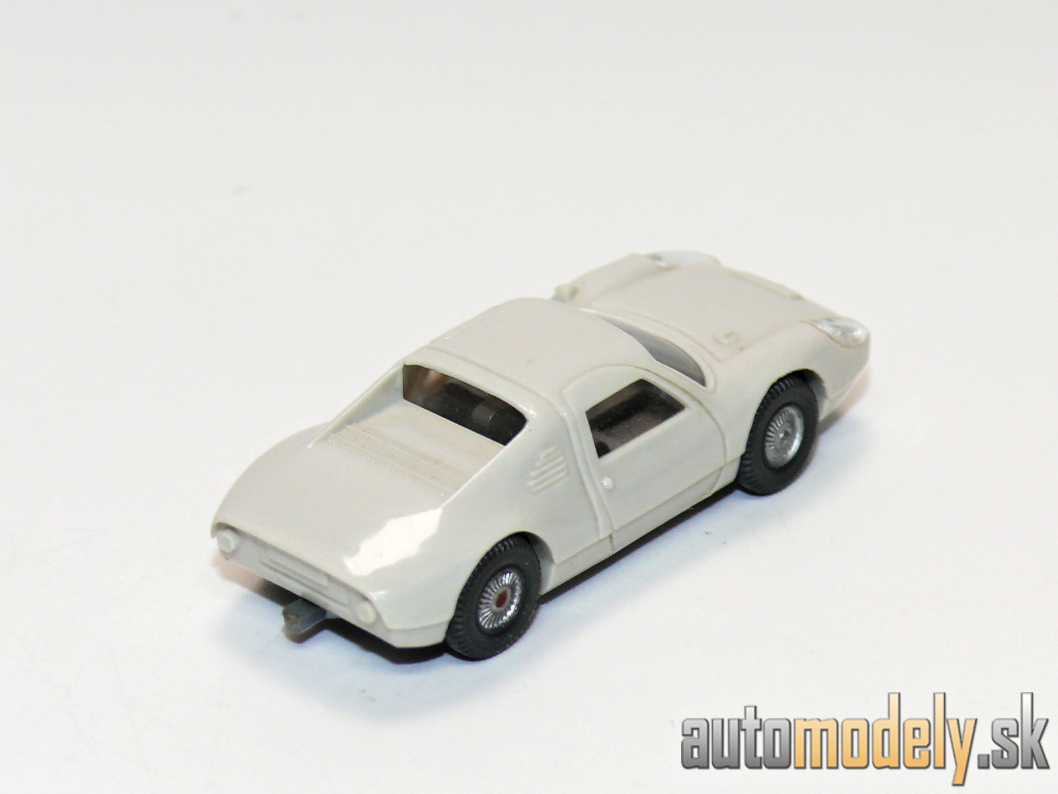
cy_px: 397
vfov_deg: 9.5
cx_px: 529
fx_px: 4799
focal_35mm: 157
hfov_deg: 12.6
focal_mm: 18.5
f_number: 4
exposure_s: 1/30
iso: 100
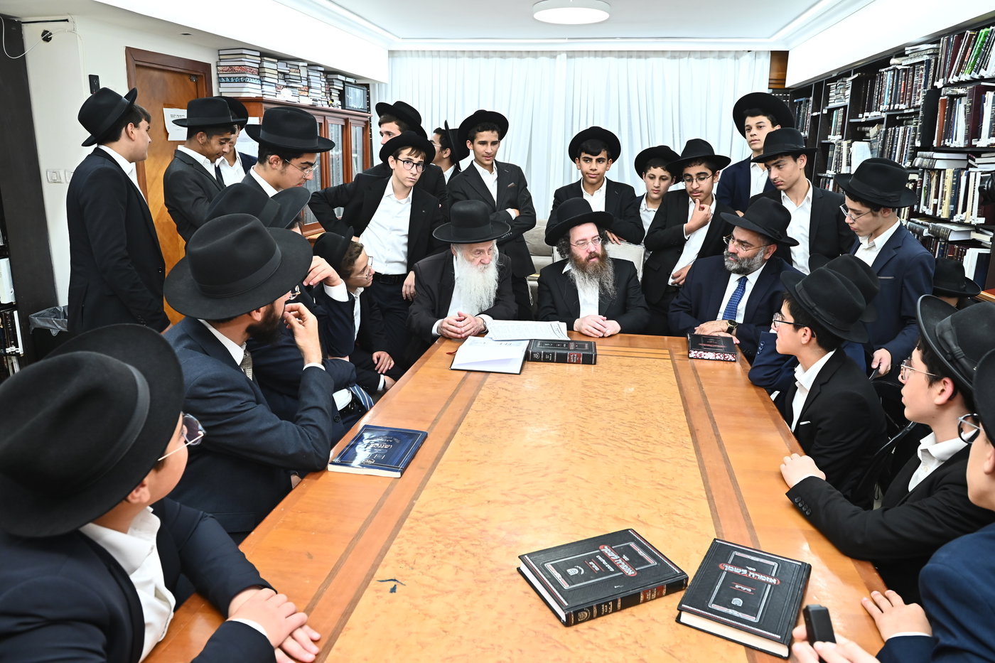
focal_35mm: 24
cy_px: 332
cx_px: 498
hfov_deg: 73.8
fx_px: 663
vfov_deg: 53.1
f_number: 7.1
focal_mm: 24
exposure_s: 1/125
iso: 1600
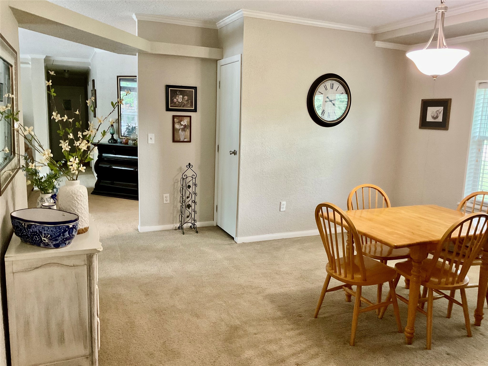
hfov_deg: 61.7
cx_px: 244
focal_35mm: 29
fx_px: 409
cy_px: 183
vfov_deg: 48.2
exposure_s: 1/60
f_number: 1.8
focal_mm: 3
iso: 250
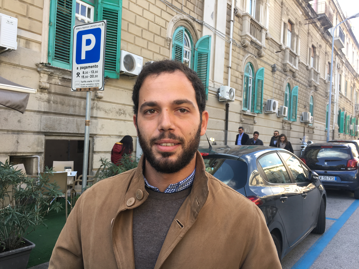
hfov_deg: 61.7
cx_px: 180
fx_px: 301
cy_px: 134
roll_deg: -3.3
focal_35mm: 29
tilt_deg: +1.1
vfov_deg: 48.2
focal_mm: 4.15
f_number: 2.2
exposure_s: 1/100
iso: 25
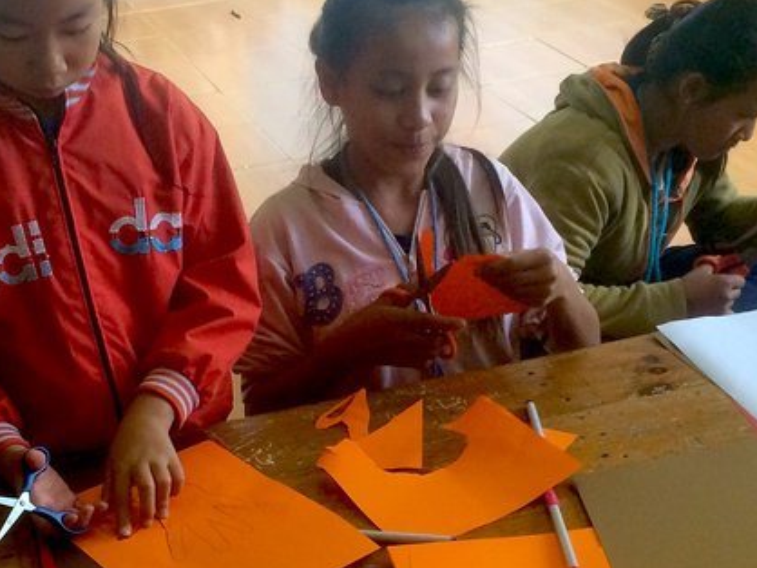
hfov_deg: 27.3
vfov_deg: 20.5
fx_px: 1554
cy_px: 458
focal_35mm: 71
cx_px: 297
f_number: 2.2
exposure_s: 1/30
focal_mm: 4.15
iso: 50
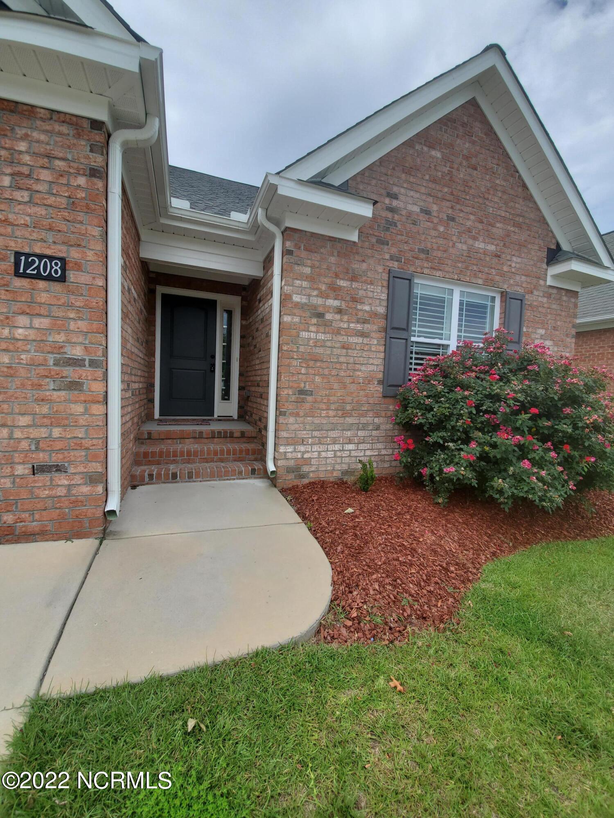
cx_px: 307
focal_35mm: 13
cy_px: 409
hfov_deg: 89.9
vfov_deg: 106.2
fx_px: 307
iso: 50
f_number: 2.2
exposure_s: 1/1036
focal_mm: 1.8
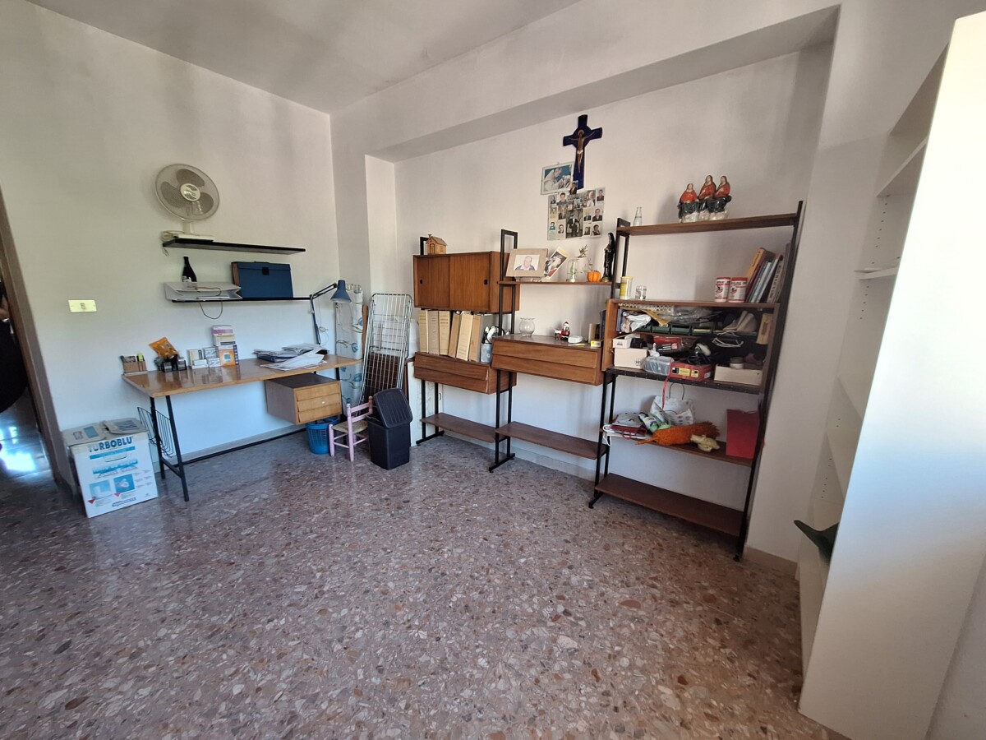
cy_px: 370
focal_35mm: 13
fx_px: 370
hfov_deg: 106.2
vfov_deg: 89.9
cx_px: 493
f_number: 2.2
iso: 100
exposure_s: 1/50
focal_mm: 1.74
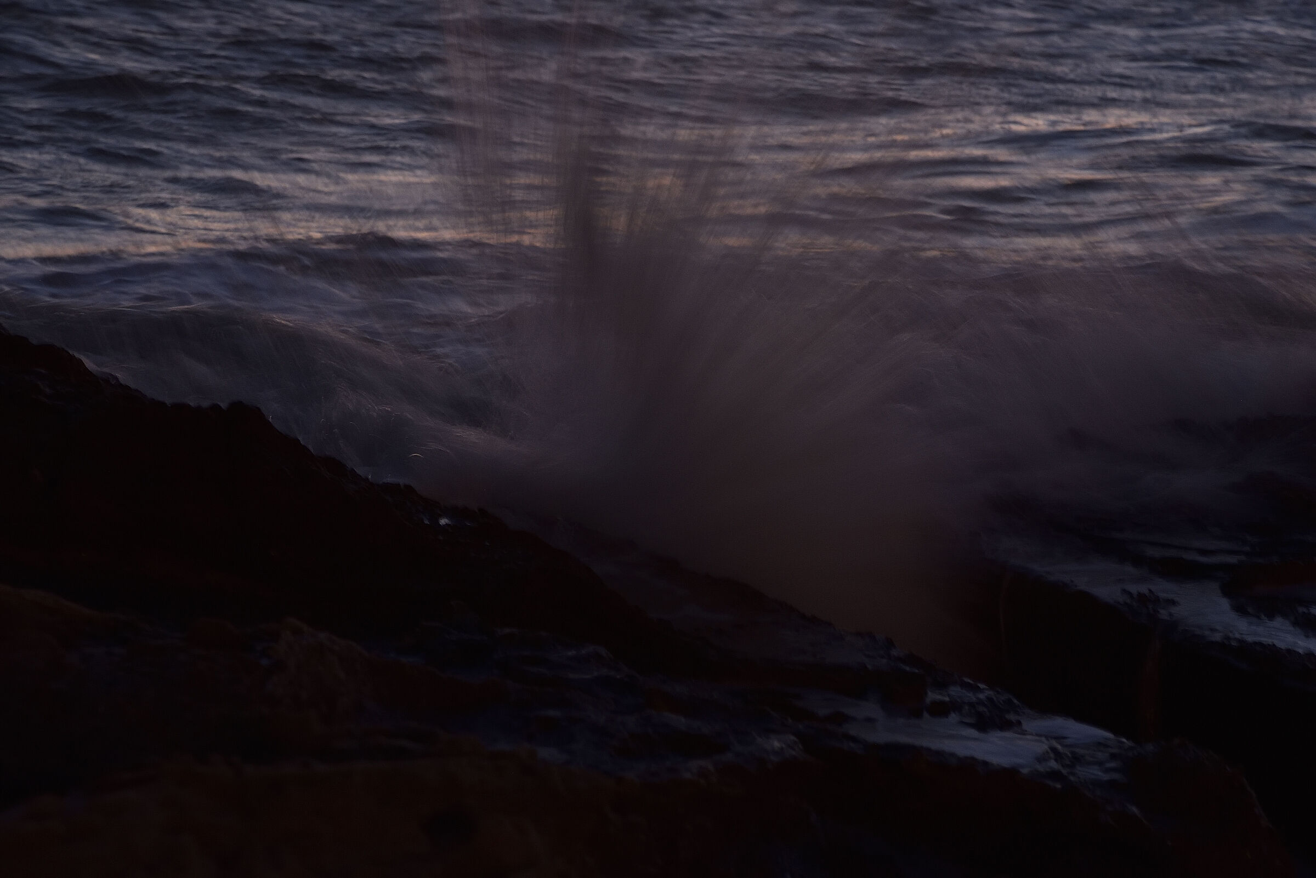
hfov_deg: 27.0
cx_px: 658
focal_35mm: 75
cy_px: 439
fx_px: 2743
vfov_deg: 18.2
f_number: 8
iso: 1000
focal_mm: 75
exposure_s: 1/13
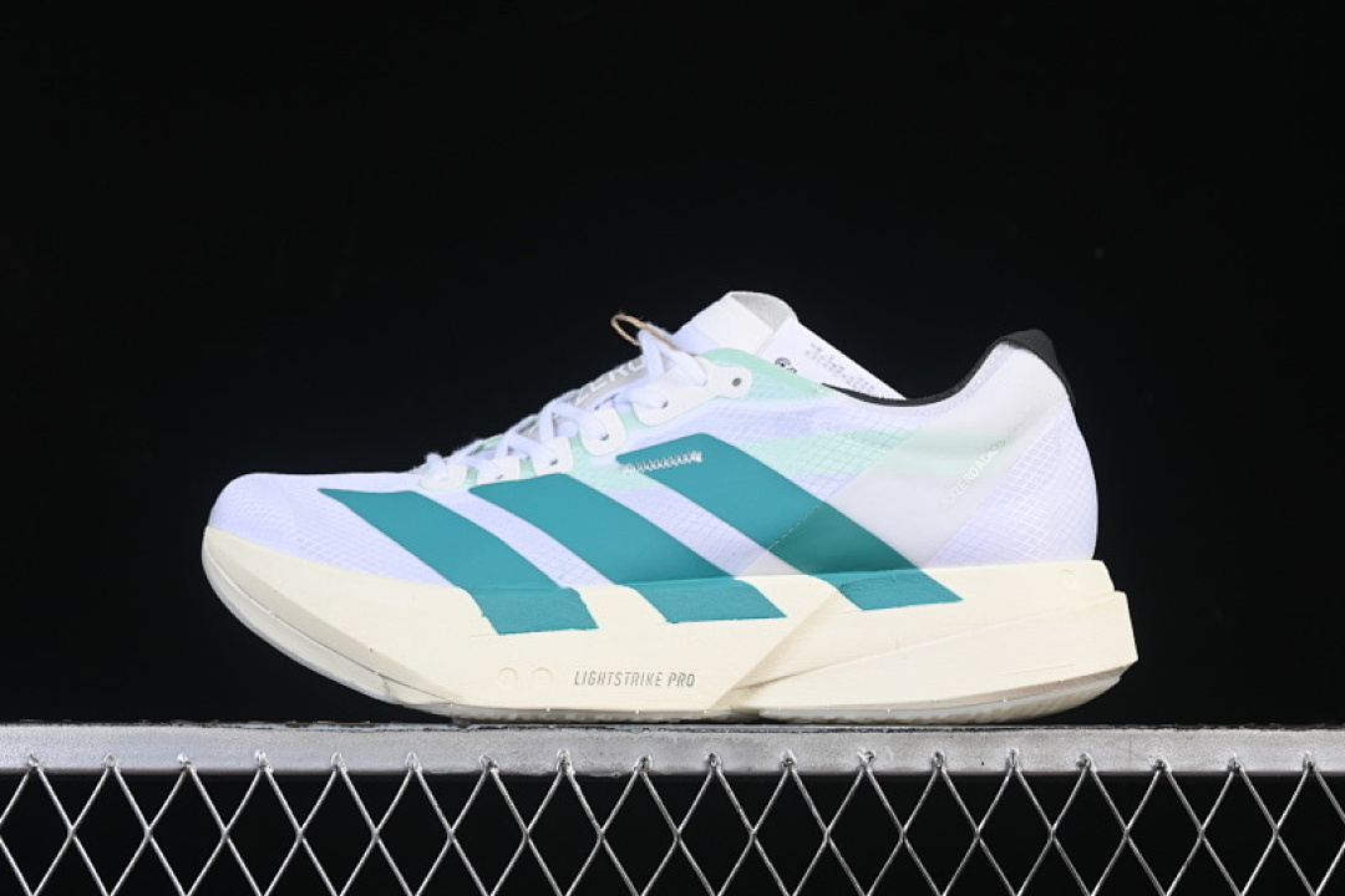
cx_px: 672
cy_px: 448
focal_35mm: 75
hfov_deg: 27.0
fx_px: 2802
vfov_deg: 18.2
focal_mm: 50
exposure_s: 1/80
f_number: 8
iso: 160
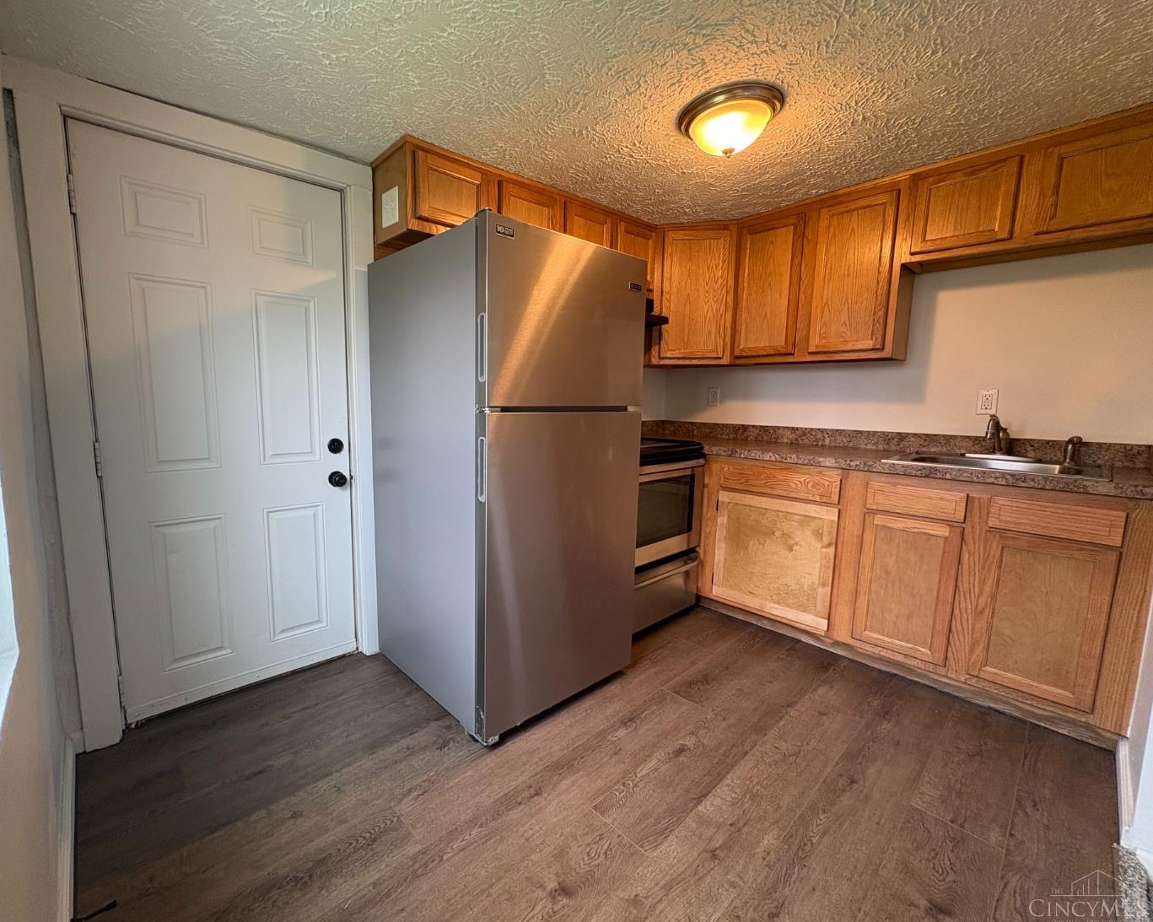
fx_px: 512
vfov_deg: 84.0
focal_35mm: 15
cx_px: 525
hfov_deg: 96.6
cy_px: 463
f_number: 2.2
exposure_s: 1/60
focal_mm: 2.22
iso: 125
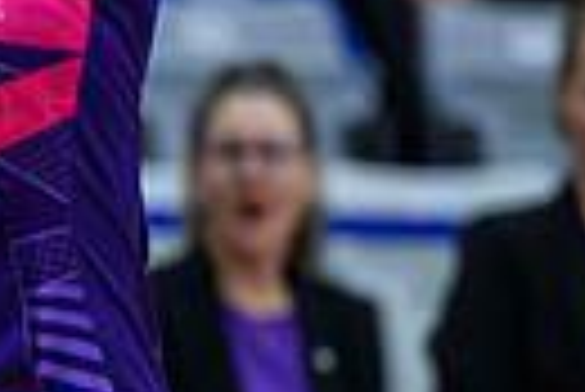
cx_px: -204
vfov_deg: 1.2
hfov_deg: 1.8
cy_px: 328
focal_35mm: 1159
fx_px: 18855
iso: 4000
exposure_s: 1/1250
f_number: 2.8
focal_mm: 200
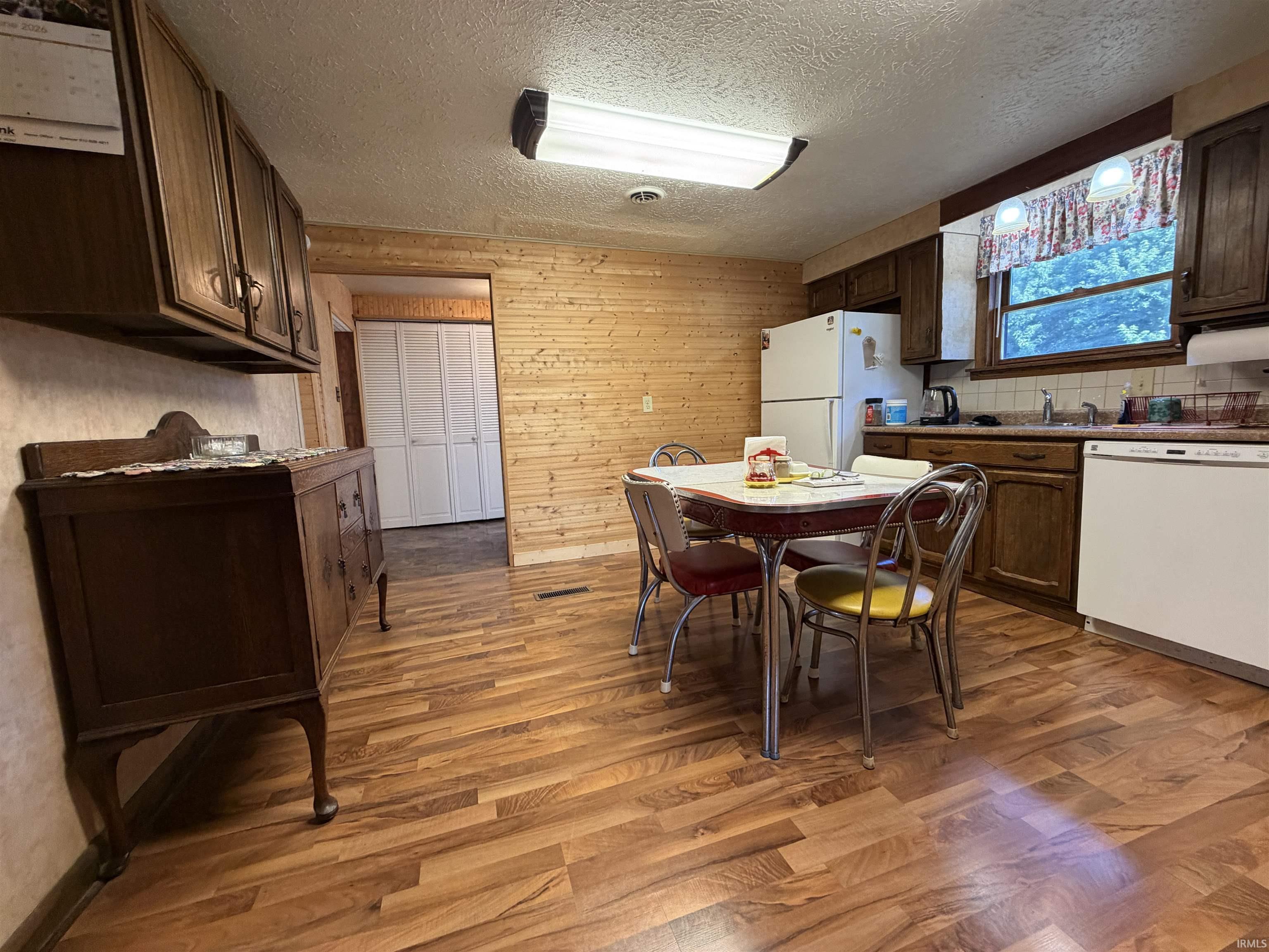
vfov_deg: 85.7
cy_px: 476
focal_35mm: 14
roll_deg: +3.1
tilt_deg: -7.7
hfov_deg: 102.1
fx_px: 513
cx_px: 634
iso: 250
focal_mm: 2.22
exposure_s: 1/60
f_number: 2.2
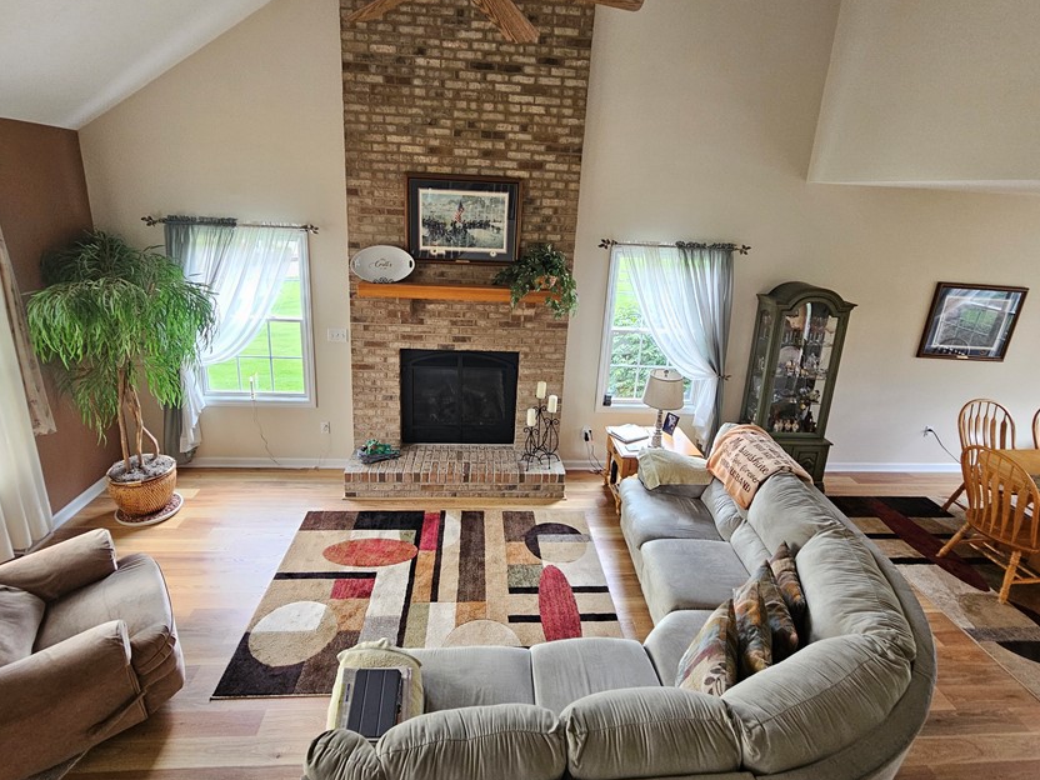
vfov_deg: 77.8
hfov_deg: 94.5
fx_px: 481
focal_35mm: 16
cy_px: 344
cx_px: 520
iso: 400
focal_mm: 2.2
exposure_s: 1/40
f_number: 2.2
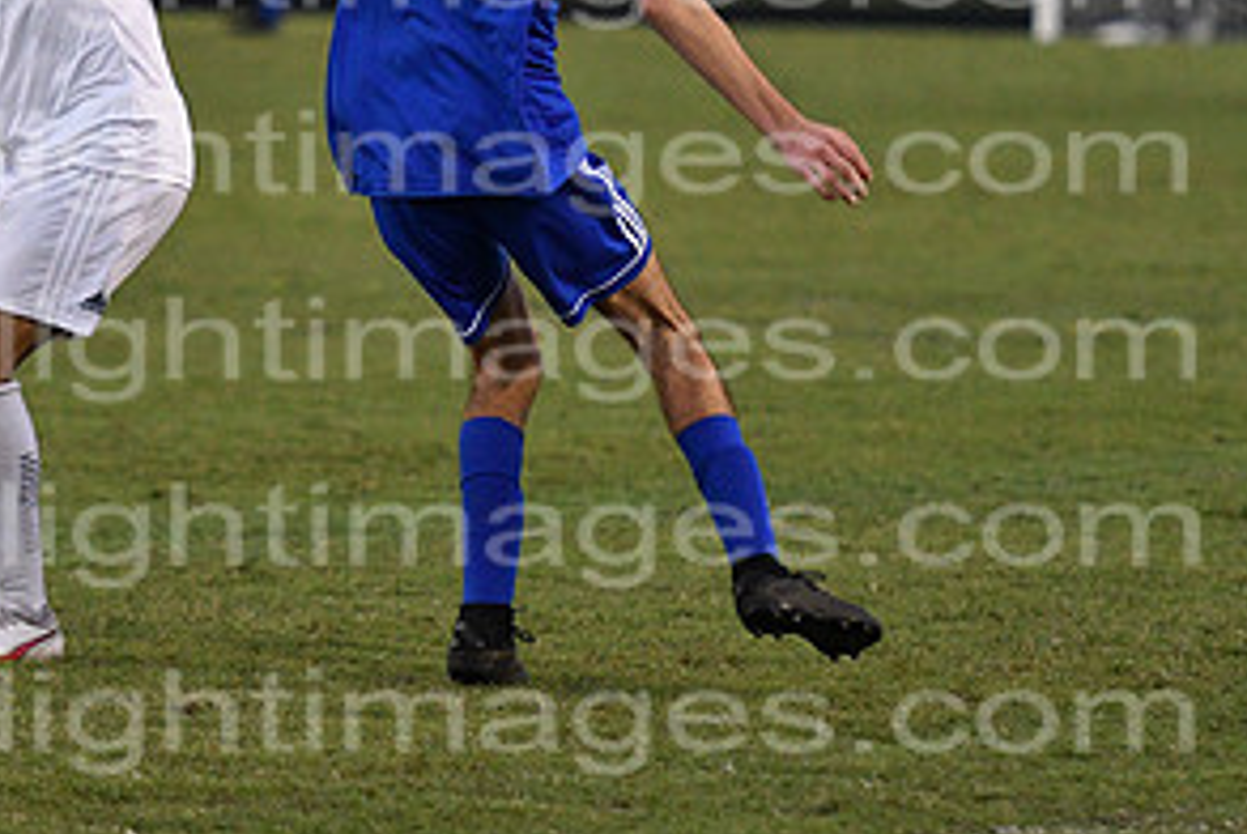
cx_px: 234
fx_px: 15949
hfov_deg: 4.5
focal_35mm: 460
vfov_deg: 3.0
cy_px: 70
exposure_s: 1/800
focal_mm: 155
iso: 3200
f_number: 3.2
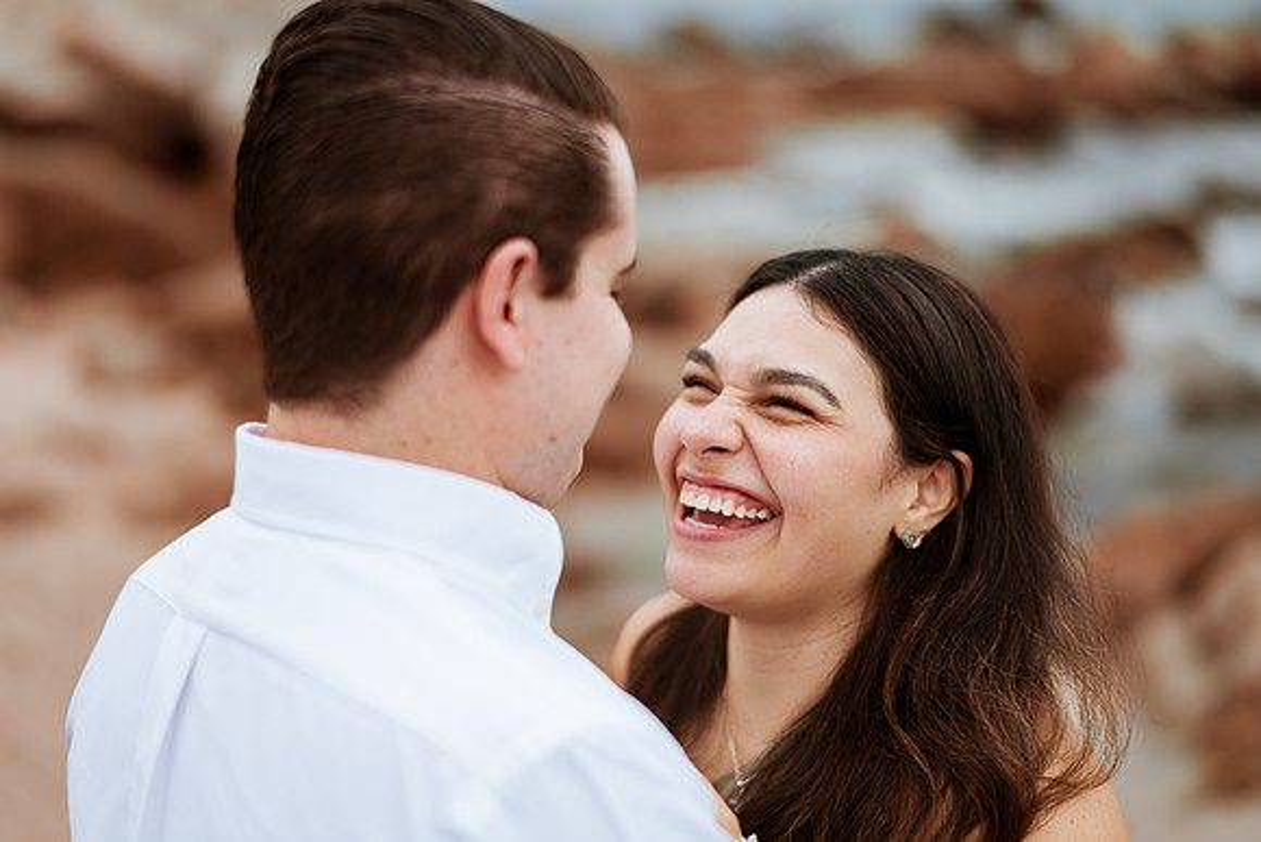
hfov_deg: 34.5
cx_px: 630
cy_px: 421
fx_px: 2032
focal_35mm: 58
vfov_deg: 23.4
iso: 125
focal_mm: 58
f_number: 1.4
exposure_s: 1/640
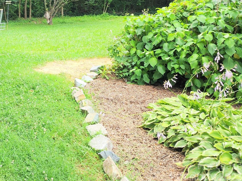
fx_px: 308
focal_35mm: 44
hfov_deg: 39.1
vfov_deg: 31.2
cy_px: 15
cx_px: 12
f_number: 1.8
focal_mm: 6.4
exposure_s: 1/180
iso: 16
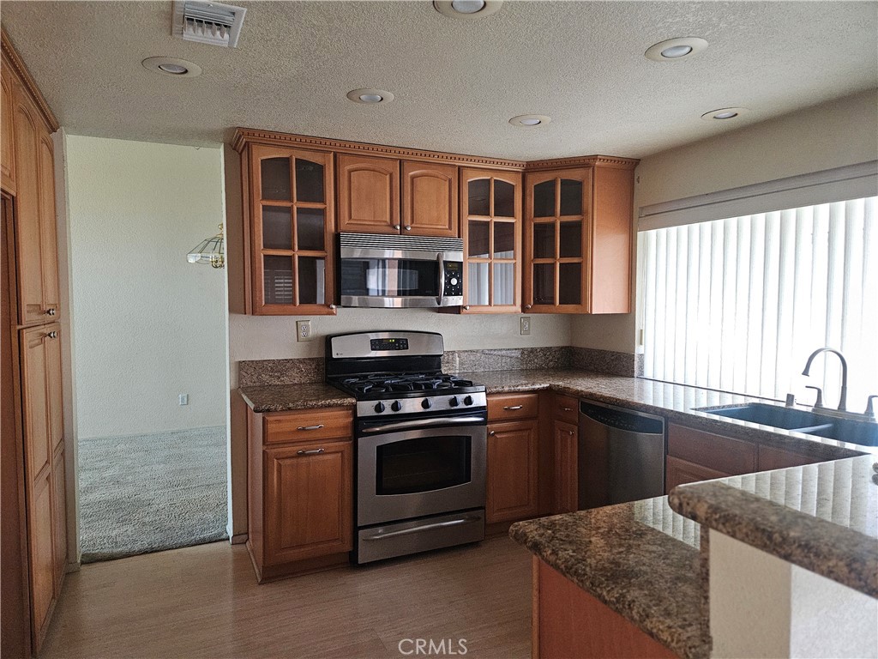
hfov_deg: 73.9
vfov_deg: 58.9
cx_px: 439
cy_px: 330
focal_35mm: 23
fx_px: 583
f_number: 1.8
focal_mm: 5.4
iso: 1000
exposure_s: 1/120
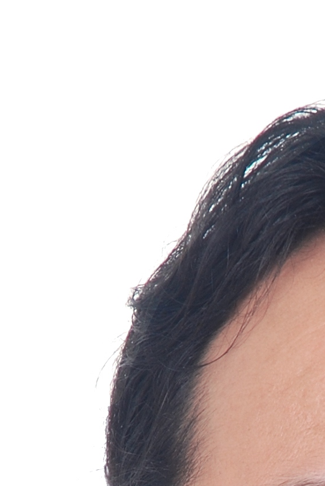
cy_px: 852
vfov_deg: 4.2
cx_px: 515
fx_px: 6538
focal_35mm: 484
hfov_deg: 2.8
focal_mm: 70
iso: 100
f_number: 6.3
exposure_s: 1/125
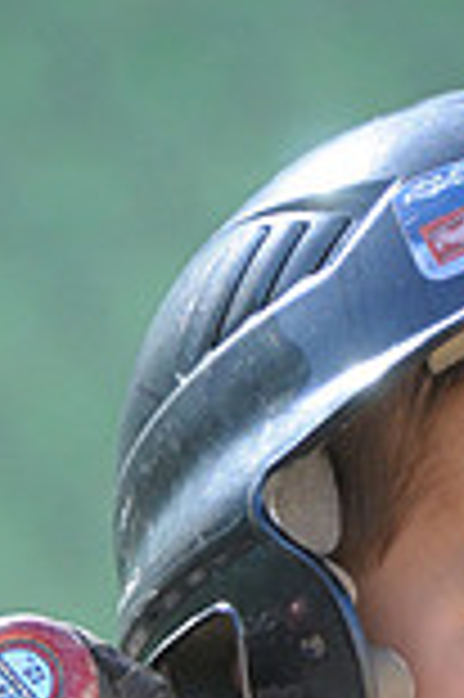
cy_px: 1045
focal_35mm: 1681
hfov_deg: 0.8
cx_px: 209
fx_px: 32570
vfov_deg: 1.2
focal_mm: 300
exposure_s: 1/1000
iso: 640
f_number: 4
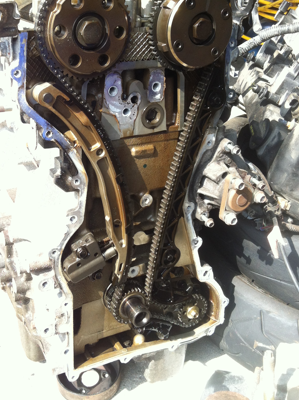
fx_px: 531
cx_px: 111
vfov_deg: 41.2
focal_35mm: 46
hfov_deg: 31.3
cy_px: 168
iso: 80
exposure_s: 1/236
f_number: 2.8
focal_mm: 3.85
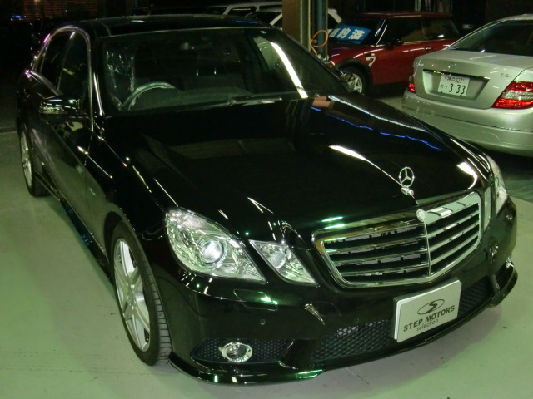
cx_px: 266
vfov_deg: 37.7
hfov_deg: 49.0
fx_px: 585
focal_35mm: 38
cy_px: 200
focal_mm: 6.66
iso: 400
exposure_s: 1/40
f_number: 3.9
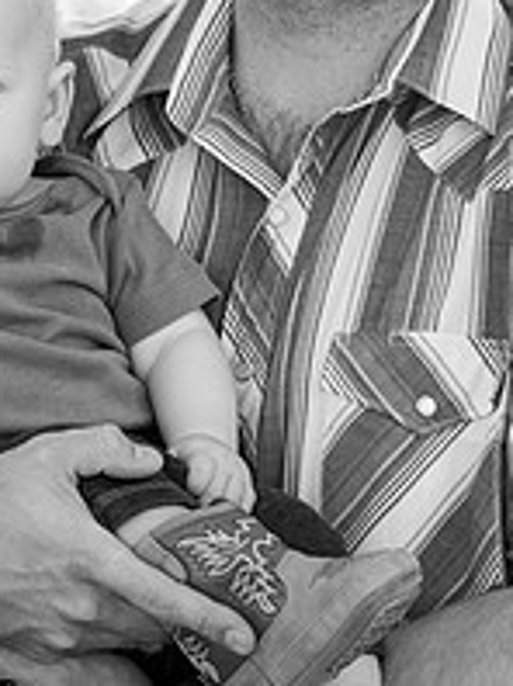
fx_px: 5584
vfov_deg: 7.0
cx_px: 489
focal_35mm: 282
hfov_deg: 5.3
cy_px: 151
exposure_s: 1/200
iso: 160
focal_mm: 100
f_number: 5
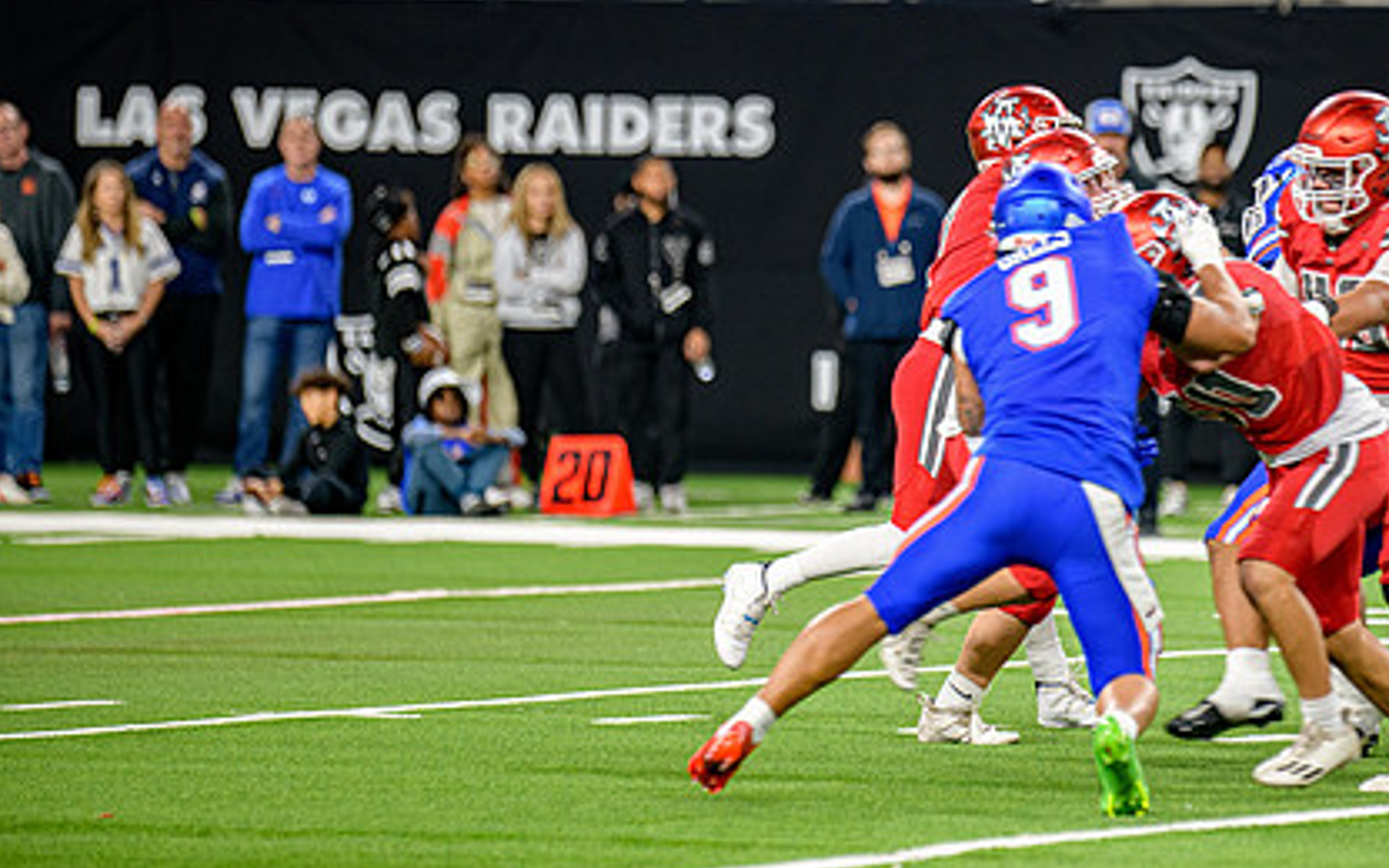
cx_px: 958
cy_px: 326
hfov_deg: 5.9
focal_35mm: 355
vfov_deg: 3.7
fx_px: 13438
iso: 1000
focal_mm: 250
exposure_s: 1/400
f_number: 2.8
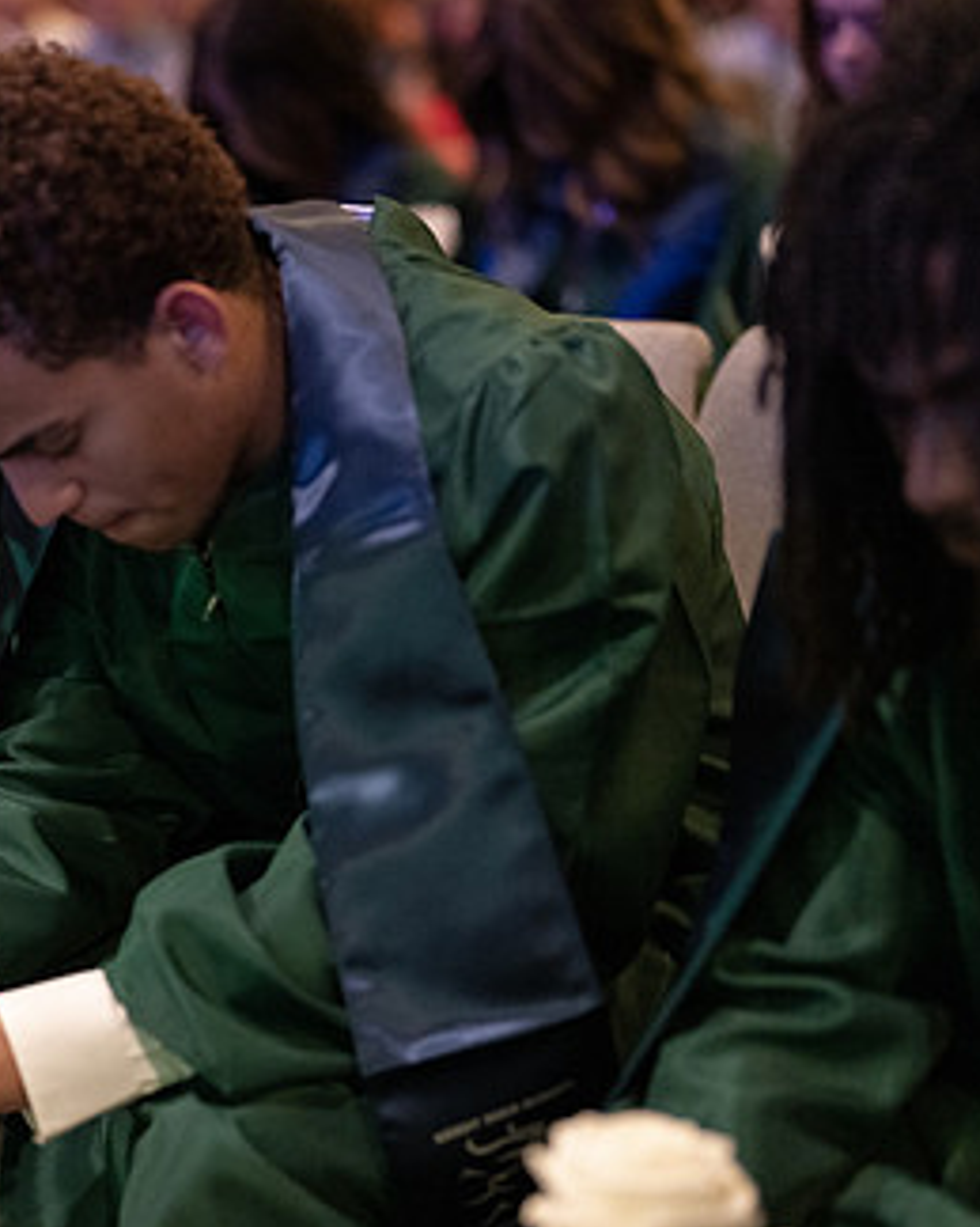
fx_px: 3047
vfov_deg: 22.7
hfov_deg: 18.1
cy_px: 725
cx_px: 163
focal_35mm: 84
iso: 3200
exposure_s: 1/320
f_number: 1.2
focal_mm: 50
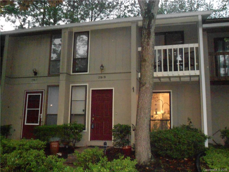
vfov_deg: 38.7
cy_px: 86
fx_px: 245
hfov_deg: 50.1
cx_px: 114
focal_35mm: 37
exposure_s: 1/30
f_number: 3.9
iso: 1600
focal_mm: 6.7
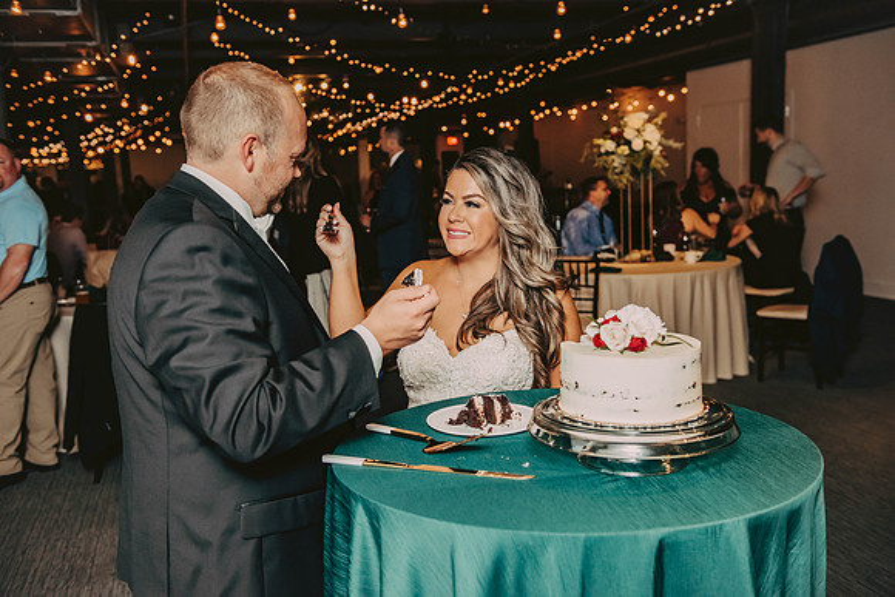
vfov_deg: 35.1
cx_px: 448
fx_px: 945
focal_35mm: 38
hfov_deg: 50.7
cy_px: 298
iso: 2000
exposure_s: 1/200
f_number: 3.5
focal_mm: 38
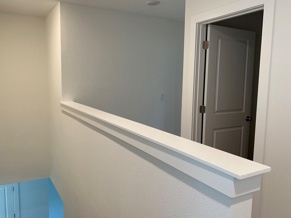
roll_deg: -1.7
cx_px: 143
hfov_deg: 60.0
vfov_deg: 46.8
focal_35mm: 30
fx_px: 252
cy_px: 110
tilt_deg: -8.1
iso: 80
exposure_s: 1/60
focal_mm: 5.7
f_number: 1.5
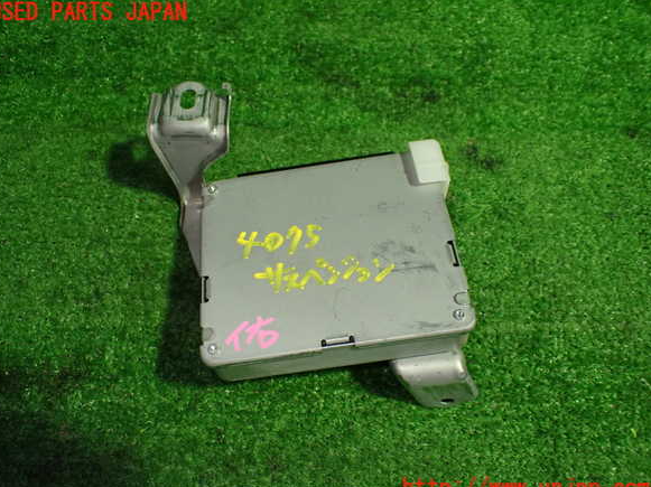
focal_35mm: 31
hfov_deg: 58.4
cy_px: 251
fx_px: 583
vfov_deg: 45.4
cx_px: 319
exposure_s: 1/125
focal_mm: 5.4
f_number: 2.3
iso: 640
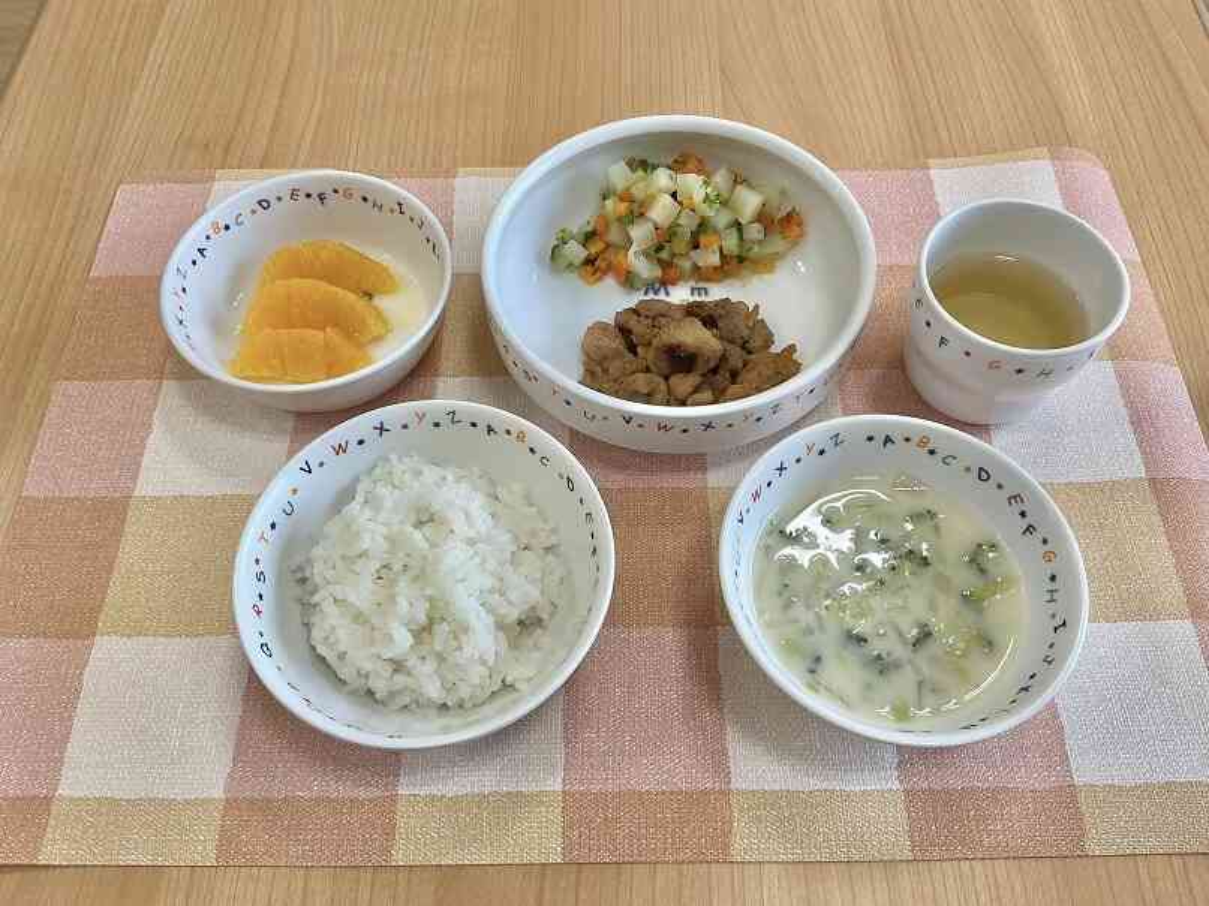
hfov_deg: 61.7
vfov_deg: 48.2
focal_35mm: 29
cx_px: 604
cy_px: 453
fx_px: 1013
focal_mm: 3
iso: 20
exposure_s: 1/120
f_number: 1.8
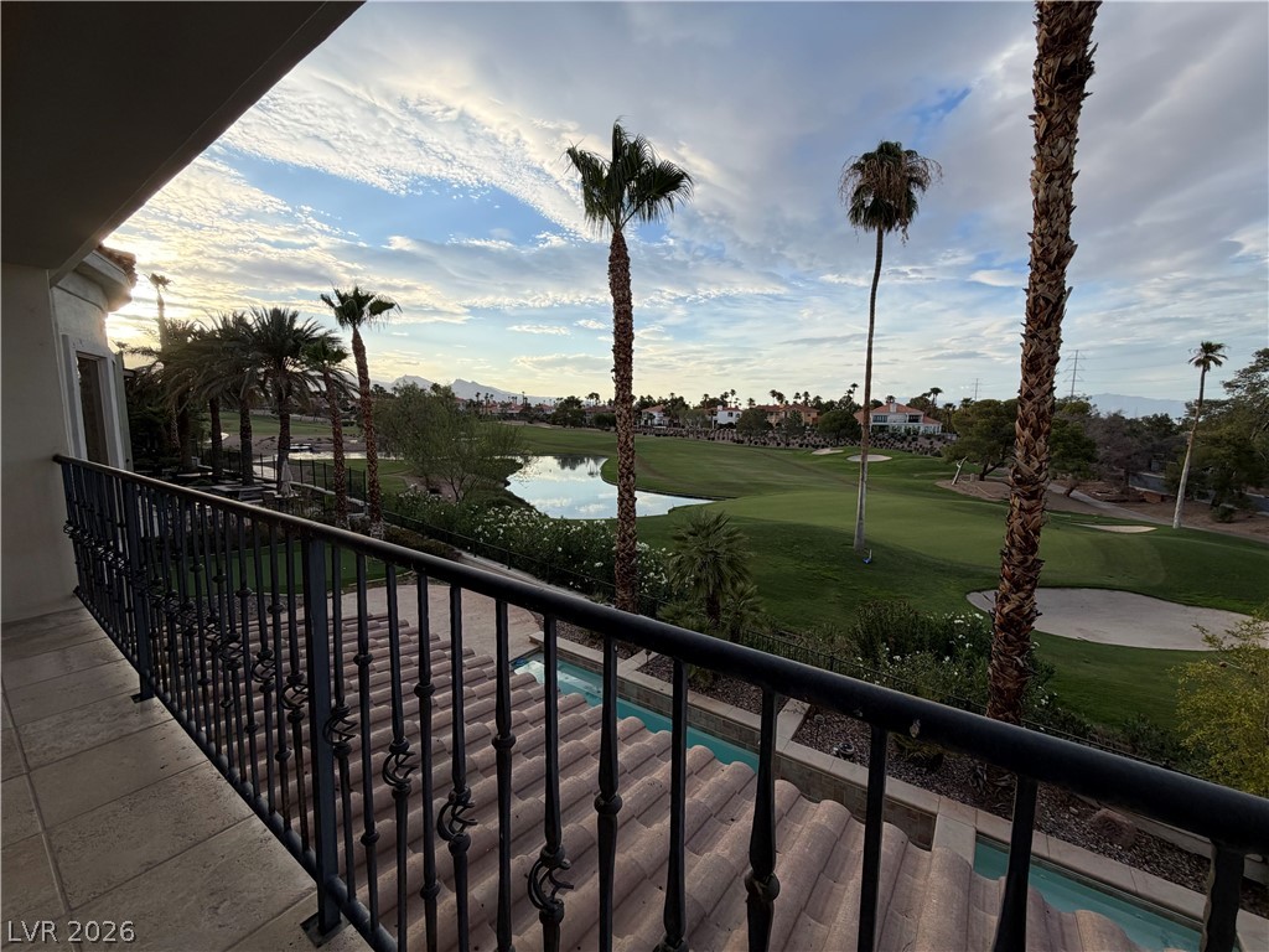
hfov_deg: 102.1
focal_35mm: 14
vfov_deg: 85.7
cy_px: 476
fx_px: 513
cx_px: 634
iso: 40
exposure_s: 1/742
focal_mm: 2.22
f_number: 2.2
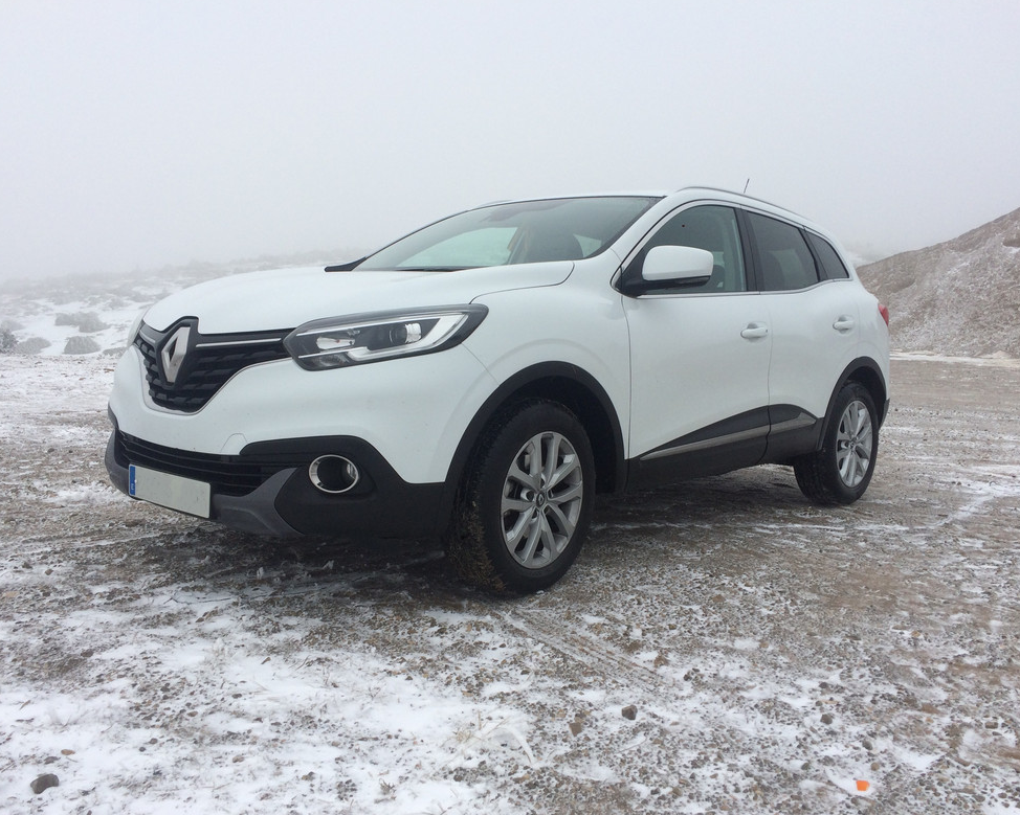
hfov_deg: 57.2
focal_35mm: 31
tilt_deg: -6.6
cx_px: 486
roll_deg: +1.7
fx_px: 936
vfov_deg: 47.1
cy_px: 413
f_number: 2.2
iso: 32
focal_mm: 4.15
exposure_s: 1/578
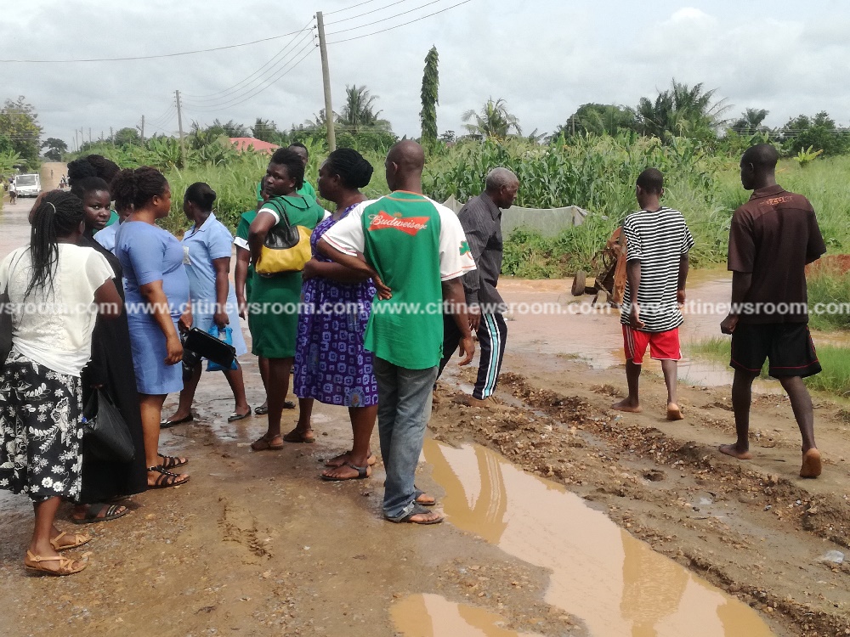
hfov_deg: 38.9
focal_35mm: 49
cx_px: 425
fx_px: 1203
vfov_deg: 29.7
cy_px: 318
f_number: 2
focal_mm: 3.79
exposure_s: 1/1100
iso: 50
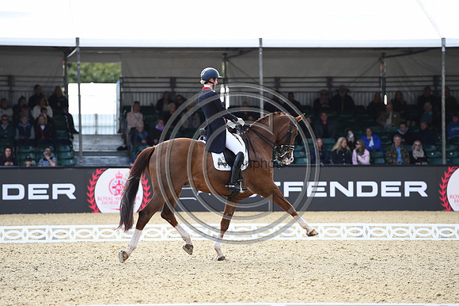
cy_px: 153
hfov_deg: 10.3
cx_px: 230
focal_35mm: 200
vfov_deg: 6.9
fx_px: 2548
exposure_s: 1/1250
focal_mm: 200
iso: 560
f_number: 4.5
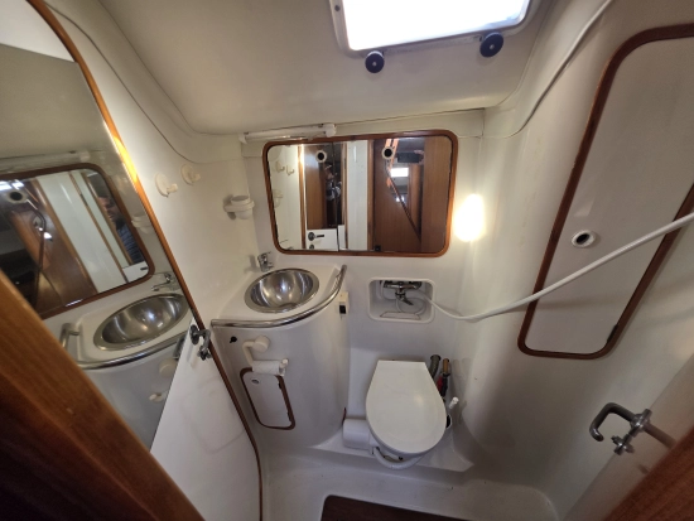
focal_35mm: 13
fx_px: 261
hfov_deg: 106.2
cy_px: 260
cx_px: 347
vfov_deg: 90.0
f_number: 1.9
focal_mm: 2.2
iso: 64
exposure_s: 1/100
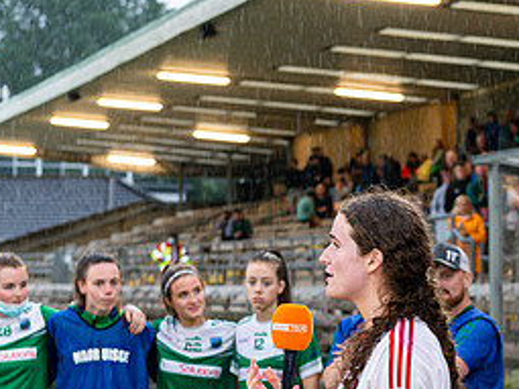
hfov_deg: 12.8
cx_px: 436
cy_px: 373
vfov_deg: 9.6
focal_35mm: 153
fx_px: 2293
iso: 1600
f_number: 2.8
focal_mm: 70
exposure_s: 1/200
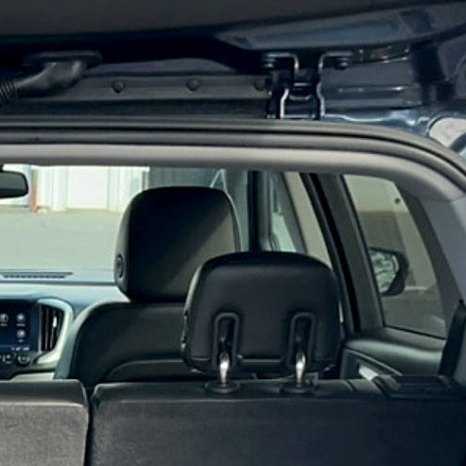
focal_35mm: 86
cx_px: -32
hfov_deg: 19.4
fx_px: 1310
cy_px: 566
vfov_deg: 19.0
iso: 32
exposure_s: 1/150
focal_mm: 3
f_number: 1.8
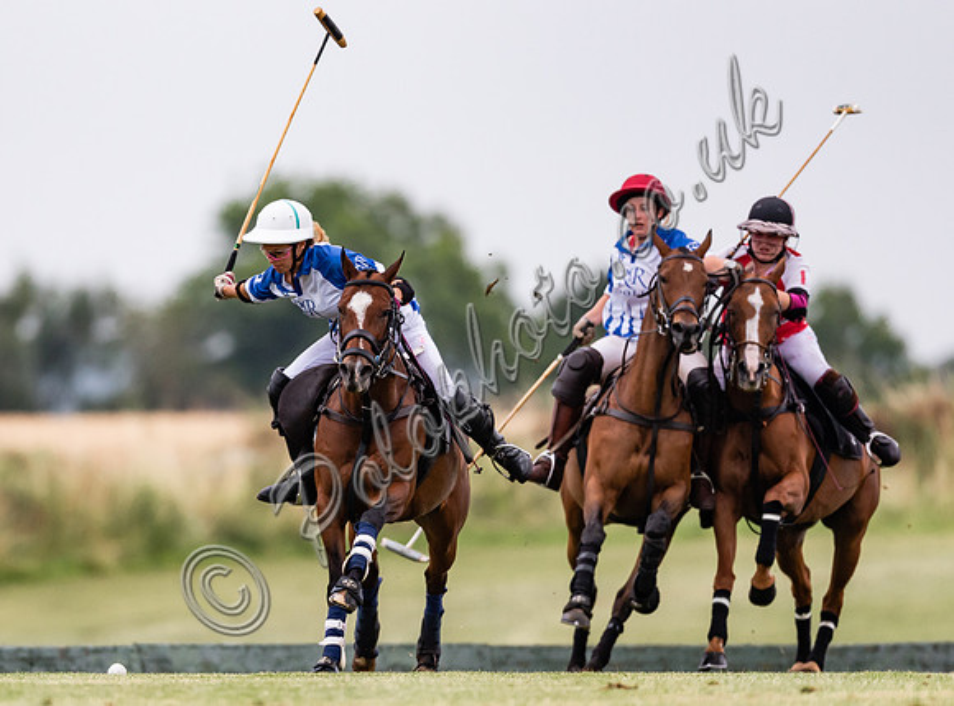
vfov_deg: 1.9
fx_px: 20855
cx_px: 285
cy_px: 353
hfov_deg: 2.6
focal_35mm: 760
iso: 1000
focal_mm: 500
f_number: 4
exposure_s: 1/2500
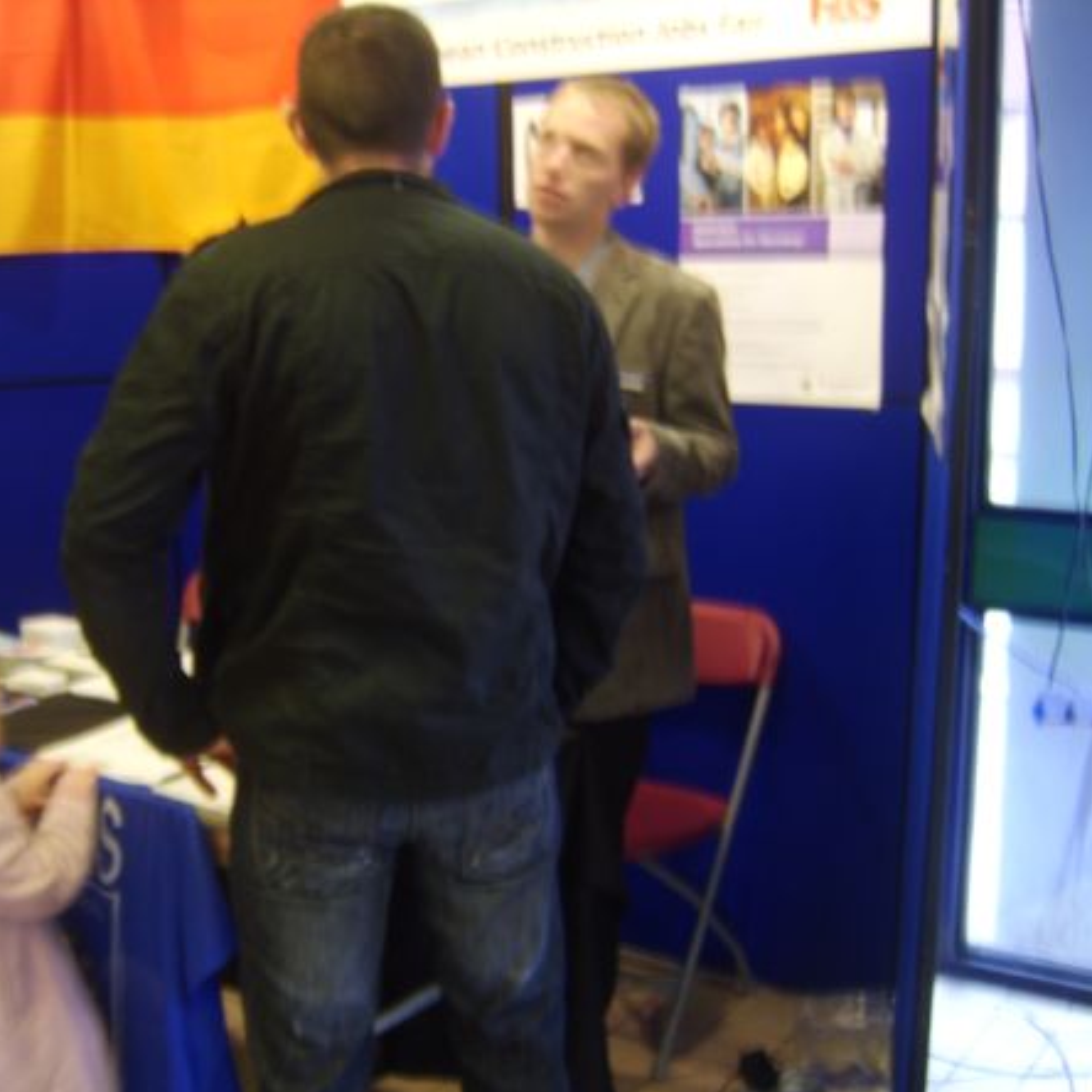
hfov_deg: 44.6
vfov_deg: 44.9
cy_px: 551
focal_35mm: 37
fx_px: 1321
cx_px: 413
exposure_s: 1
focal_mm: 8.13
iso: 71
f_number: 2.7
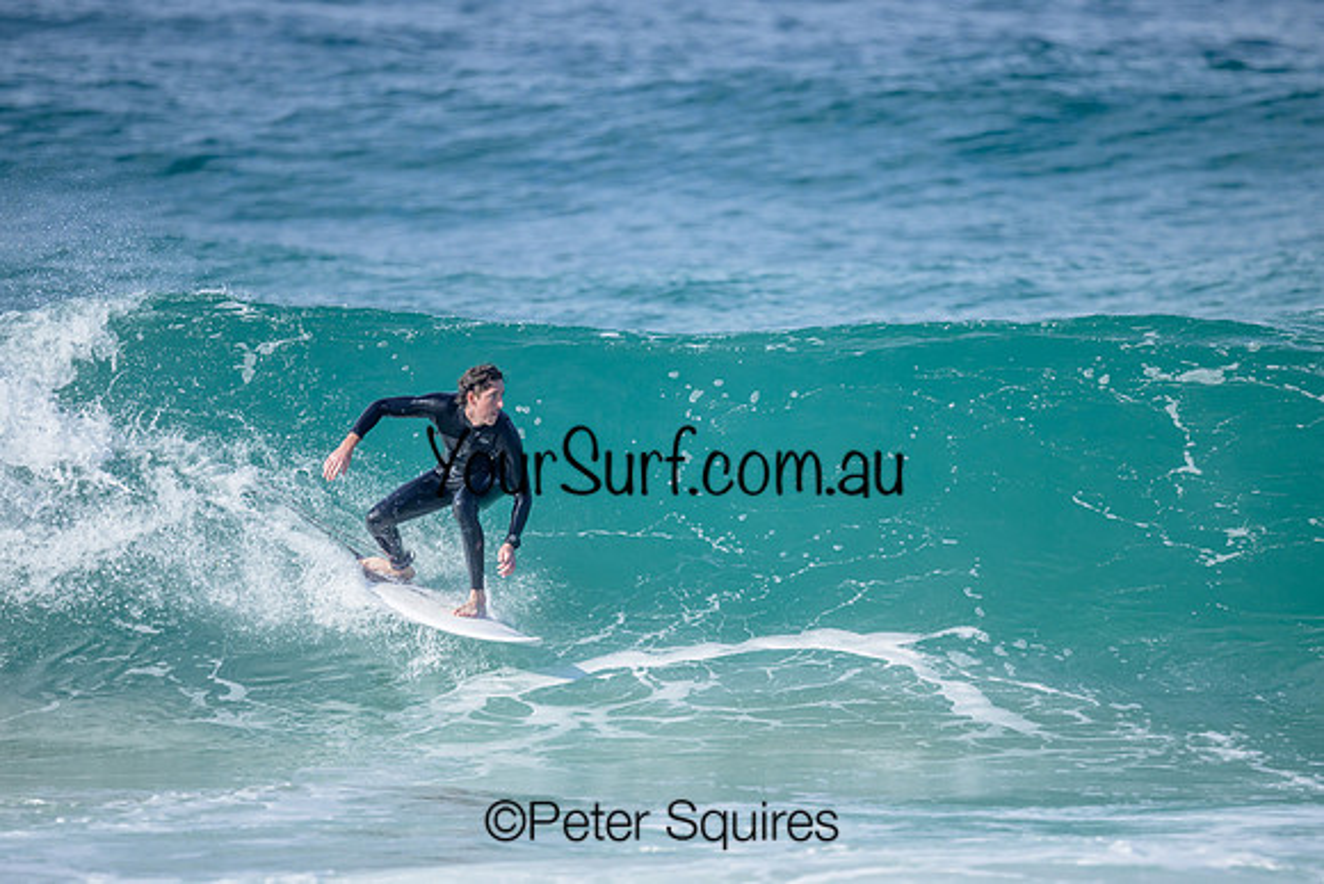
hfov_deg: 2.6
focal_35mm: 800
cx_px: 662
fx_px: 29428
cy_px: 442
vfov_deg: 1.7
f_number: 6.3
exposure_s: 1/2500
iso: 640
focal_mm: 800
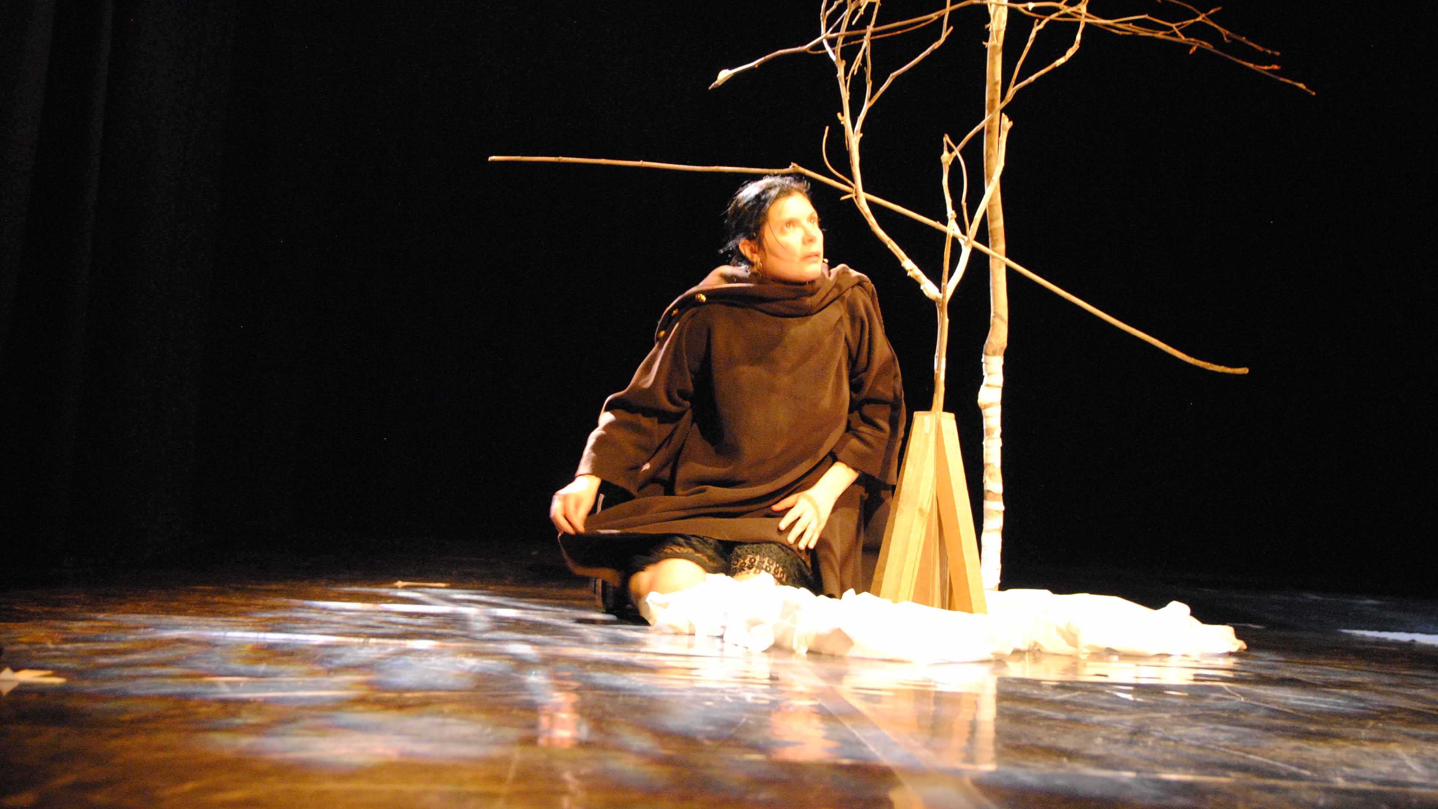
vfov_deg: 28.9
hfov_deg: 49.4
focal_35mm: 41
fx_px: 1563
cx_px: 719
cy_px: 328
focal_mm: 26
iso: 1600
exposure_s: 1/13
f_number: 3.2
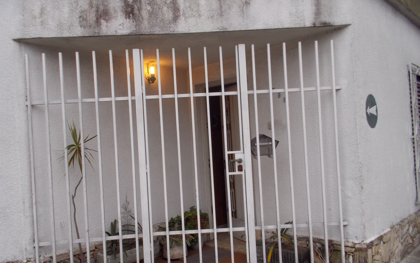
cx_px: 209
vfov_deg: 40.6
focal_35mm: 31
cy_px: 138
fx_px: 355
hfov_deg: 61.2
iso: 160
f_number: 3.3
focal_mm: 4.1
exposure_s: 1/250
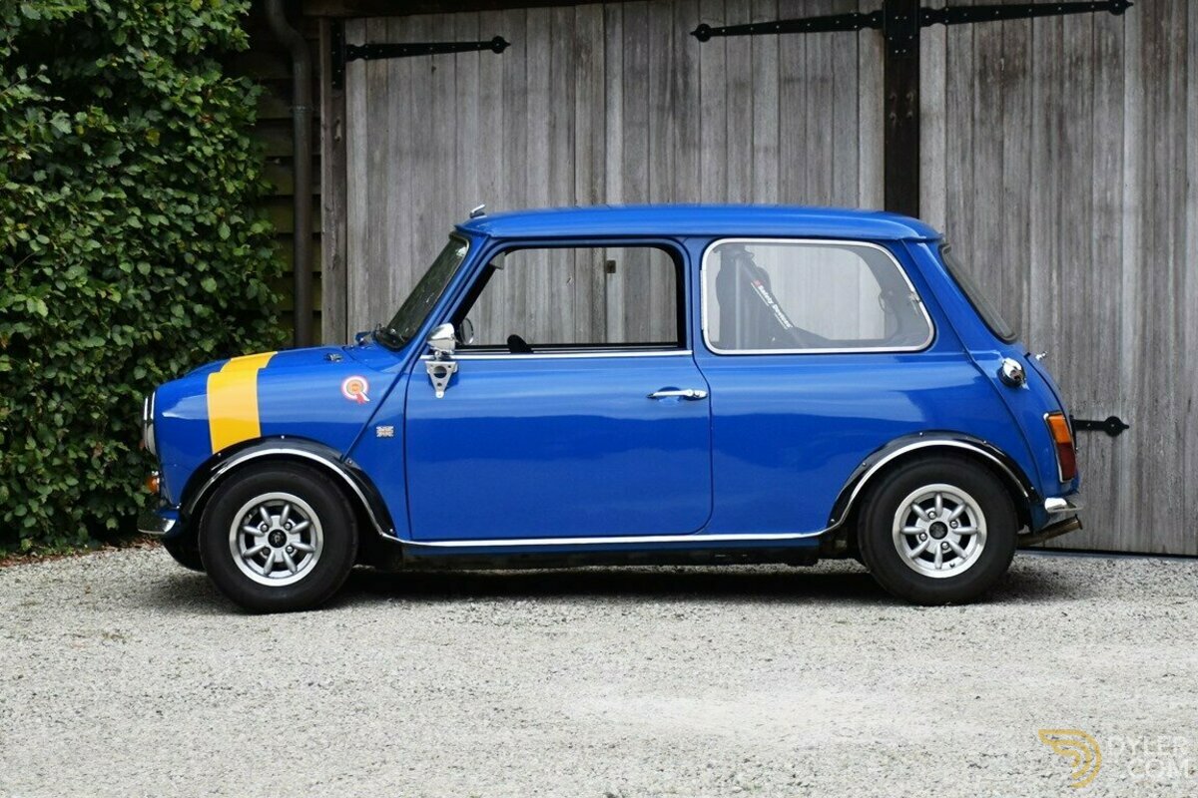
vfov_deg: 21.6
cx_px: 599
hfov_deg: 31.9
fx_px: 2096
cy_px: 399
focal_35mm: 63
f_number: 4.5
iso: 400
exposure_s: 1/250
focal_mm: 42
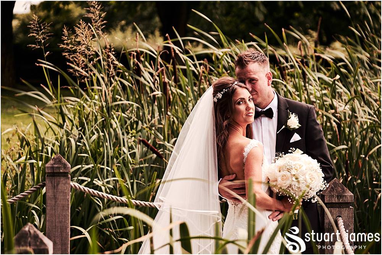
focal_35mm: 116
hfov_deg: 17.6
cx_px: 191
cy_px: 128
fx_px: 1232
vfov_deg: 11.8
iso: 800
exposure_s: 1/2000
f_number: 2.8
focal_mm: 77.3
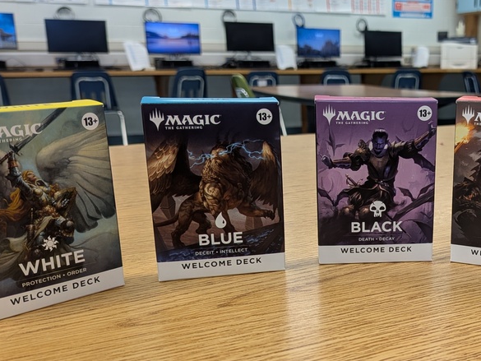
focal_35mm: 42
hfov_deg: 43.3
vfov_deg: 34.2
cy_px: 229
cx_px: 362
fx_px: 584
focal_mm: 4.53
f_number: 1.7
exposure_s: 1/60
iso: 68
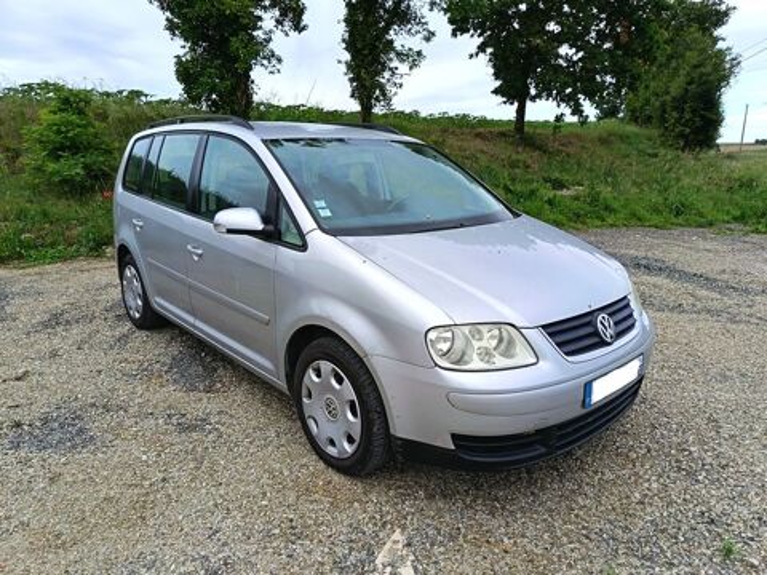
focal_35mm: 24
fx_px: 532
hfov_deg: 71.6
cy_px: 288
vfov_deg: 56.8
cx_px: 384
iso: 100
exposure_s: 1/150
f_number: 1.75
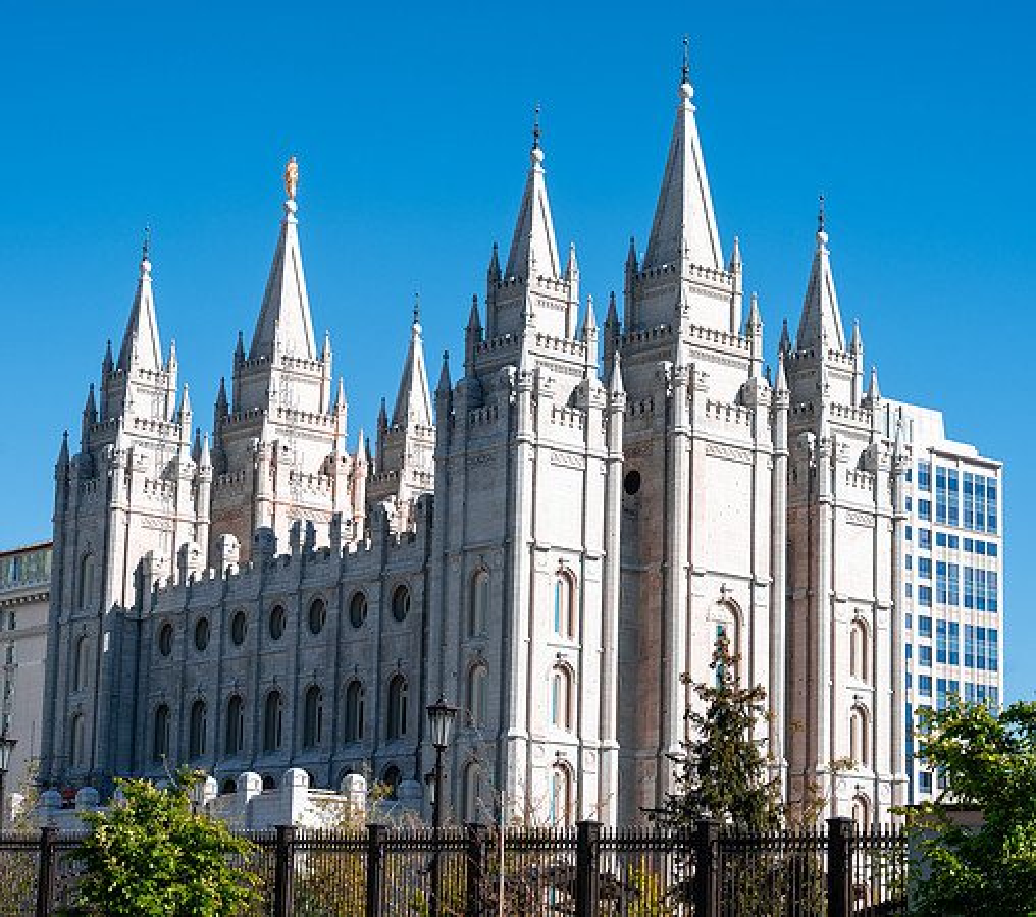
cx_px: 521
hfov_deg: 21.4
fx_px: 2748
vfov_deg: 19.0
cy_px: 460
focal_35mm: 86
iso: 100
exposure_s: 1/320
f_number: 9
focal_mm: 70
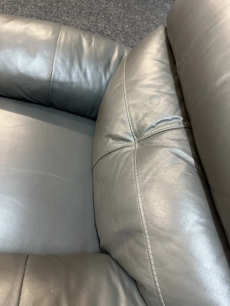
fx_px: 213
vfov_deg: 71.6
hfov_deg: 56.8
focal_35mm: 24
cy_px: 153
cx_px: 115
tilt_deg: -56.5
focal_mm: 6.86
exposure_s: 1/50
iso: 500
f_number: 1.78
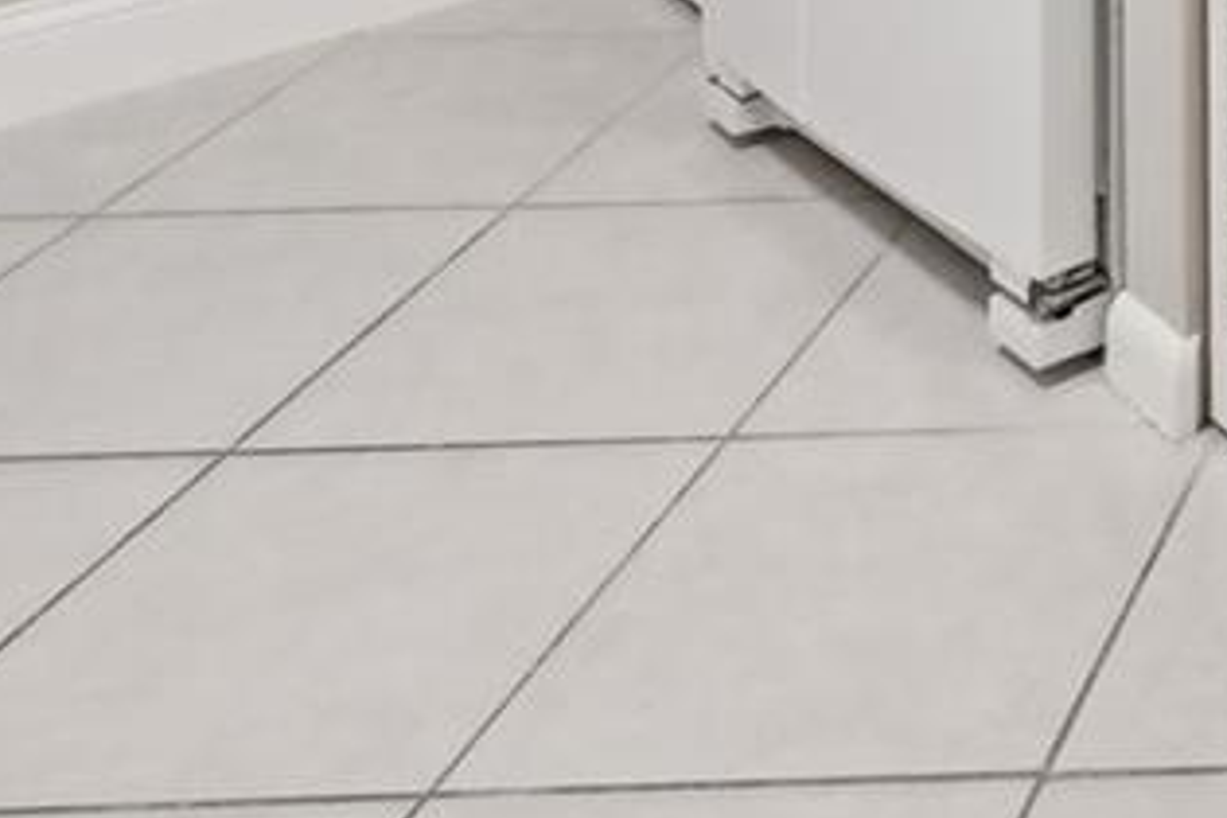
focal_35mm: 71
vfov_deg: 14.5
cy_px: -991
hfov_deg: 21.6
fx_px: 2420
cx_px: 2033
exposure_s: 1/20
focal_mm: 14
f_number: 8
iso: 400
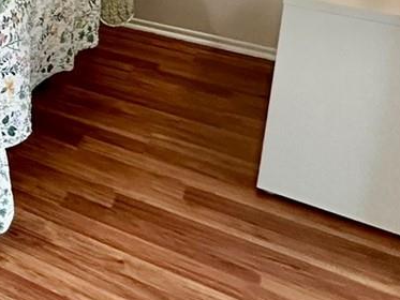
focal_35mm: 60
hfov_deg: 19.4
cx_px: -390
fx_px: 694
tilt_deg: -8.5
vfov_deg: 20.8
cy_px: -148
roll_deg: -0.1
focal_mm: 2.22
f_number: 2.2
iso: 320
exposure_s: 1/120
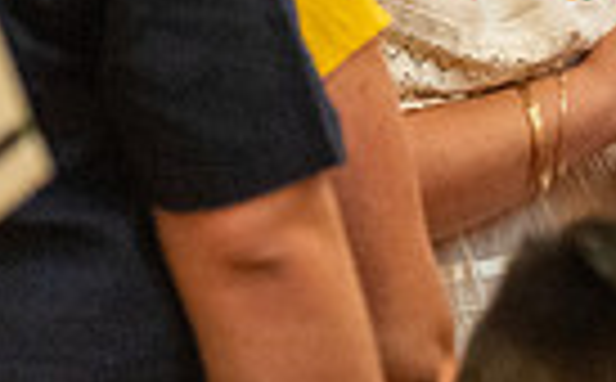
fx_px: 10153
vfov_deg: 2.2
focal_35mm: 606
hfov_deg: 3.5
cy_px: -173
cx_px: 459
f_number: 2.8
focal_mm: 140
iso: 2000
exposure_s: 1/160
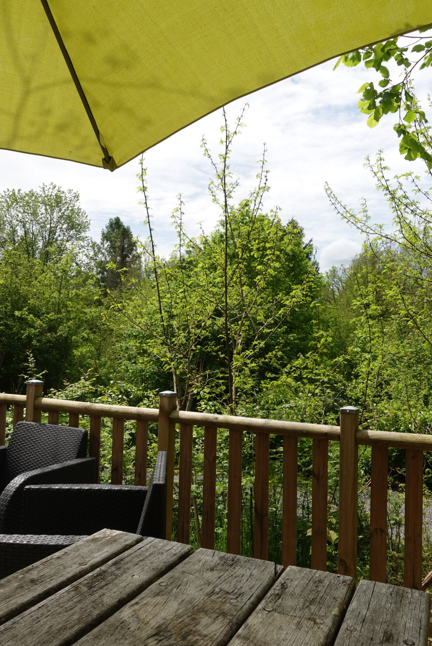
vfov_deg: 63.6
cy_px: 323
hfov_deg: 45.0
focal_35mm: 29
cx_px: 216
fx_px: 521
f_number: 5.6
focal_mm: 10.51
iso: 125
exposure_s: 1/400
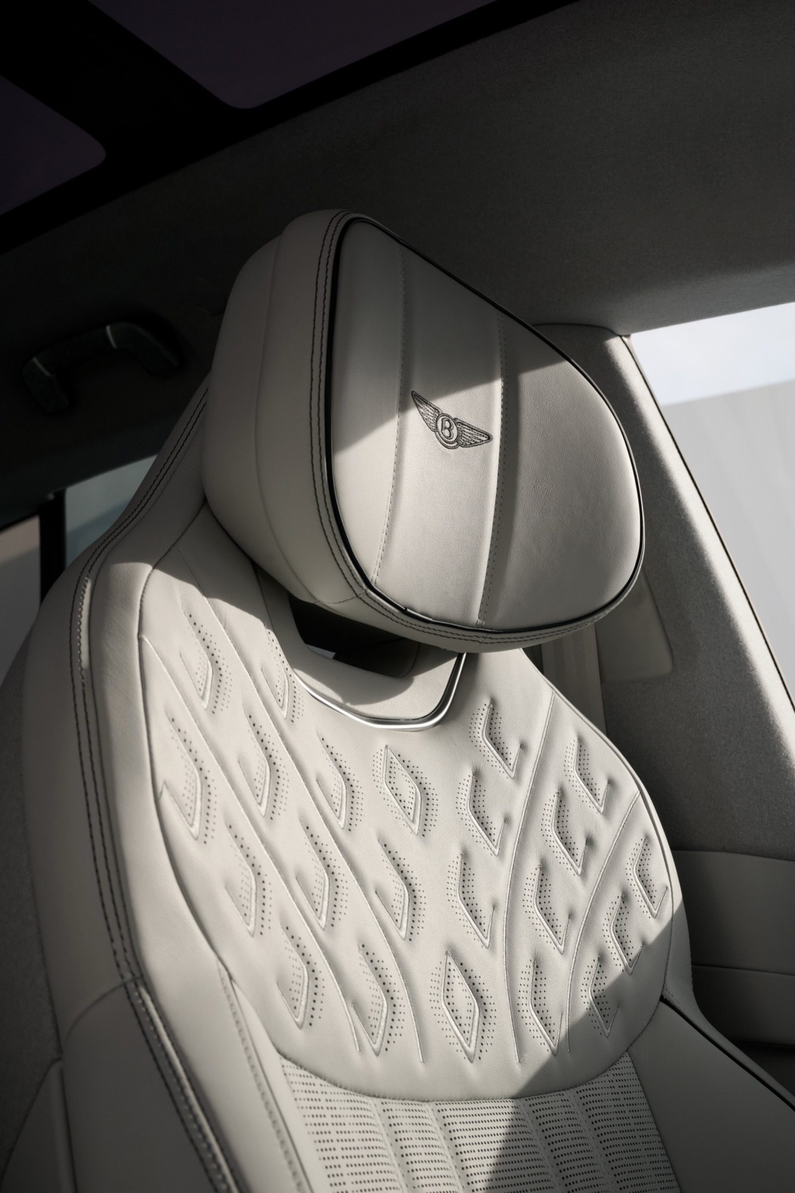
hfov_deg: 33.4
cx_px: 398
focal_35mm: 40
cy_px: 596
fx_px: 1325
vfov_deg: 48.5
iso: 280
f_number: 10
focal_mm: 40
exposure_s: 1/250
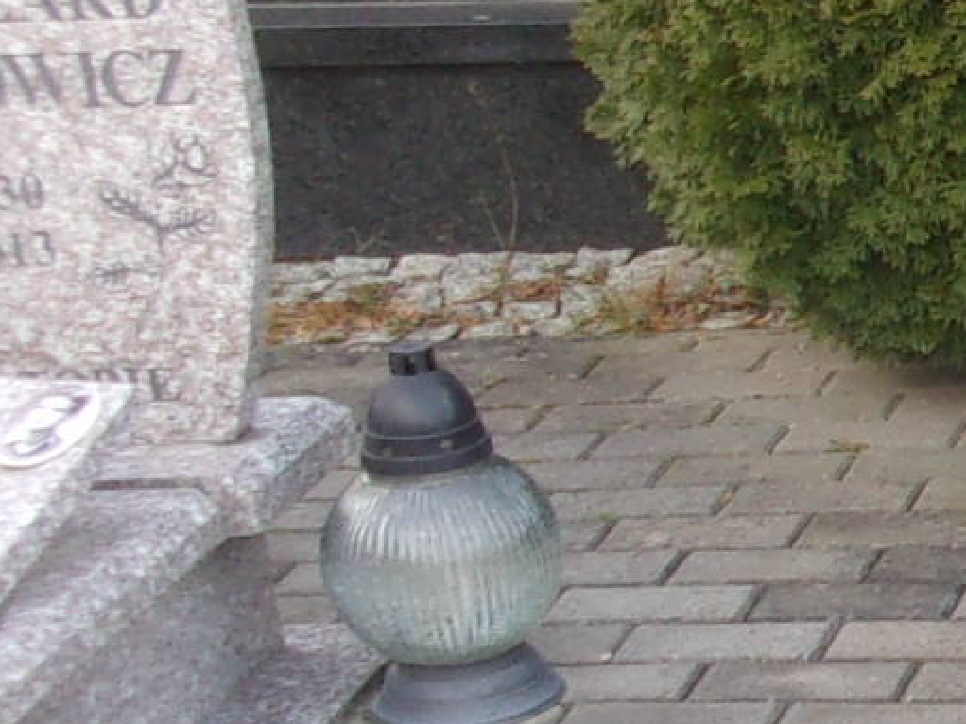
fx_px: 3962
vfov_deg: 10.4
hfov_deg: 11.9
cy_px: 622
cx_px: 2108
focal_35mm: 142
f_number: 3.9
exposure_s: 1/45
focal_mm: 5.1
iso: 80
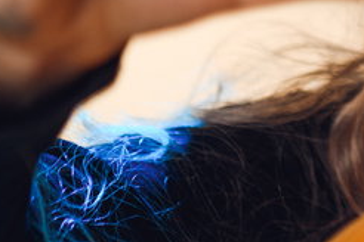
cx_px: 629
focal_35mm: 439
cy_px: 7
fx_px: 4438
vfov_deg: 3.1
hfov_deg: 4.6
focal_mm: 90
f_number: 3.2
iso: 400
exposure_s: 1/200
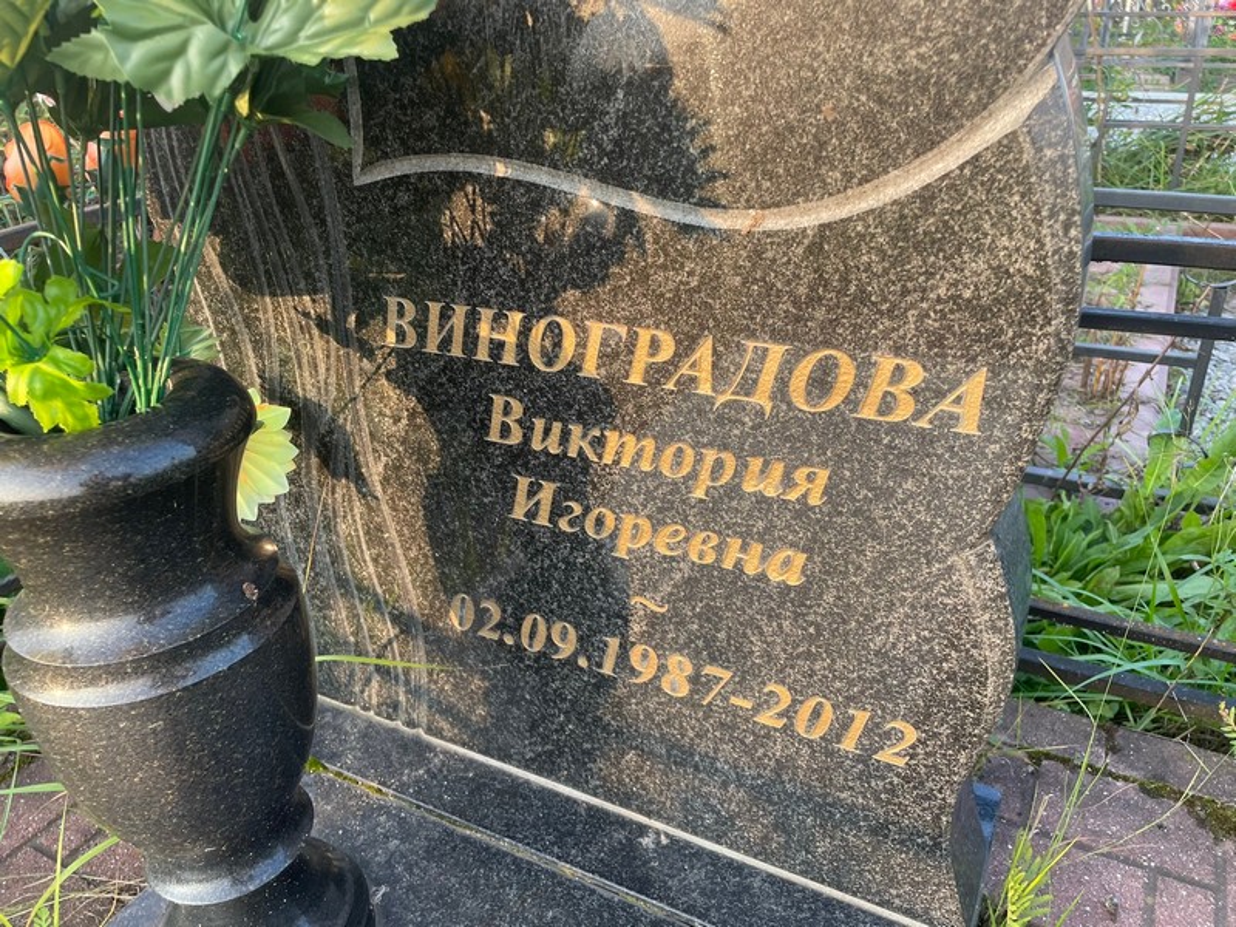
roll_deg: +2.6
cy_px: 464
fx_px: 928
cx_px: 618
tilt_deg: -33.9
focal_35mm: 26
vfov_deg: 53.1
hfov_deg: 67.3
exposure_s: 1/129
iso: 32
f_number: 1.6
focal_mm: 4.2
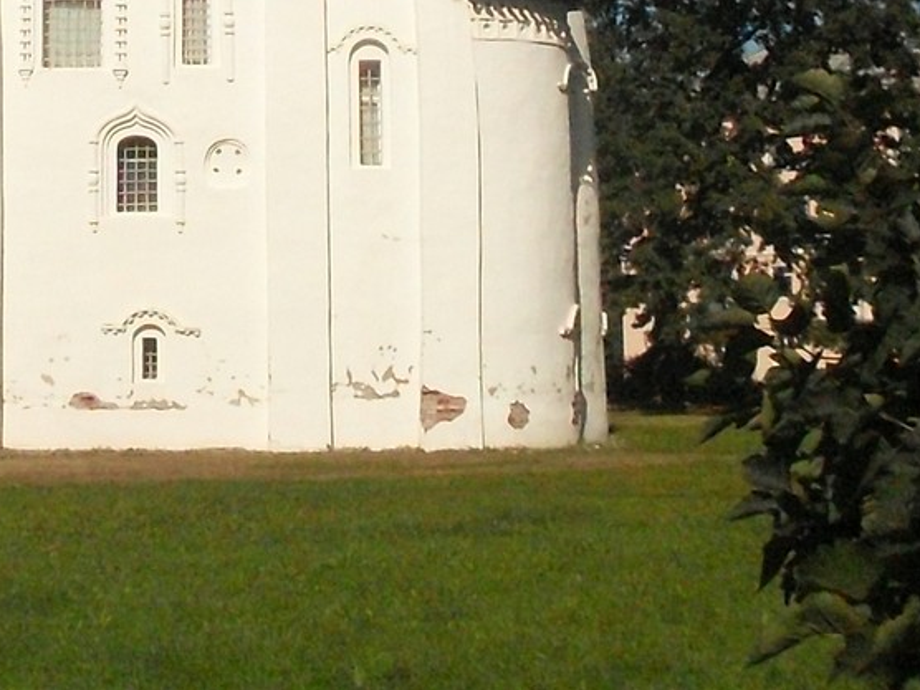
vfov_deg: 14.5
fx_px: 2605
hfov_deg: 19.4
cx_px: -32
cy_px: -198
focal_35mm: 98
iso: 400
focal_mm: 6.3
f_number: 8.4
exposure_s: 1/2000
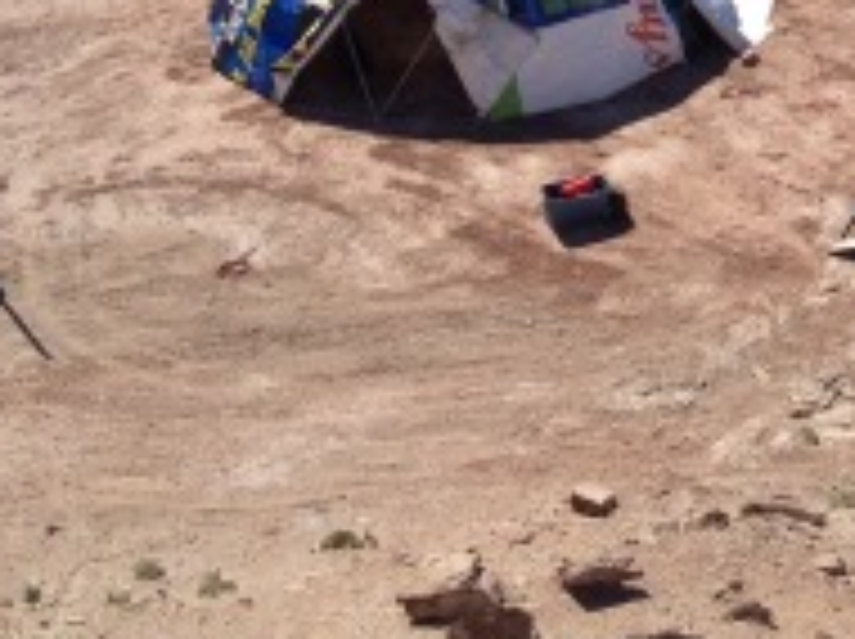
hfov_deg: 16.1
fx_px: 2911
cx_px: 994
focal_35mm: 118
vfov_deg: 11.9
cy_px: -333
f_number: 2.4
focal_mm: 4.28
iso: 50
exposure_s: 1/1972
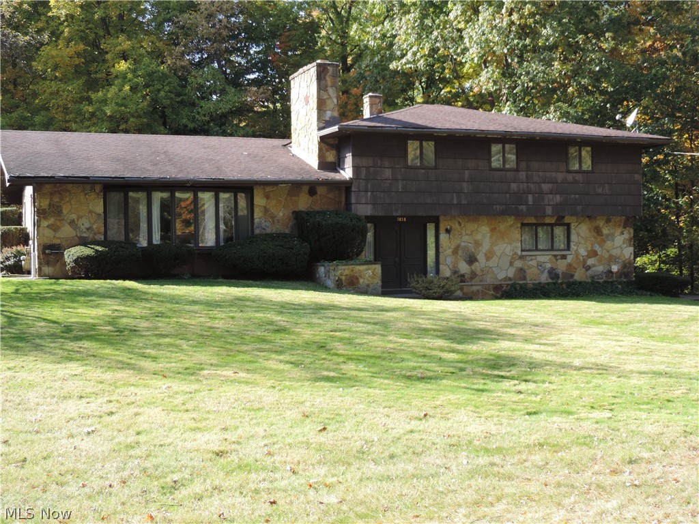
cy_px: 262
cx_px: 350
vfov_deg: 30.9
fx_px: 949
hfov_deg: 40.4
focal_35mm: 47
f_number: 3.5
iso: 80
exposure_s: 1/160
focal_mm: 8.3
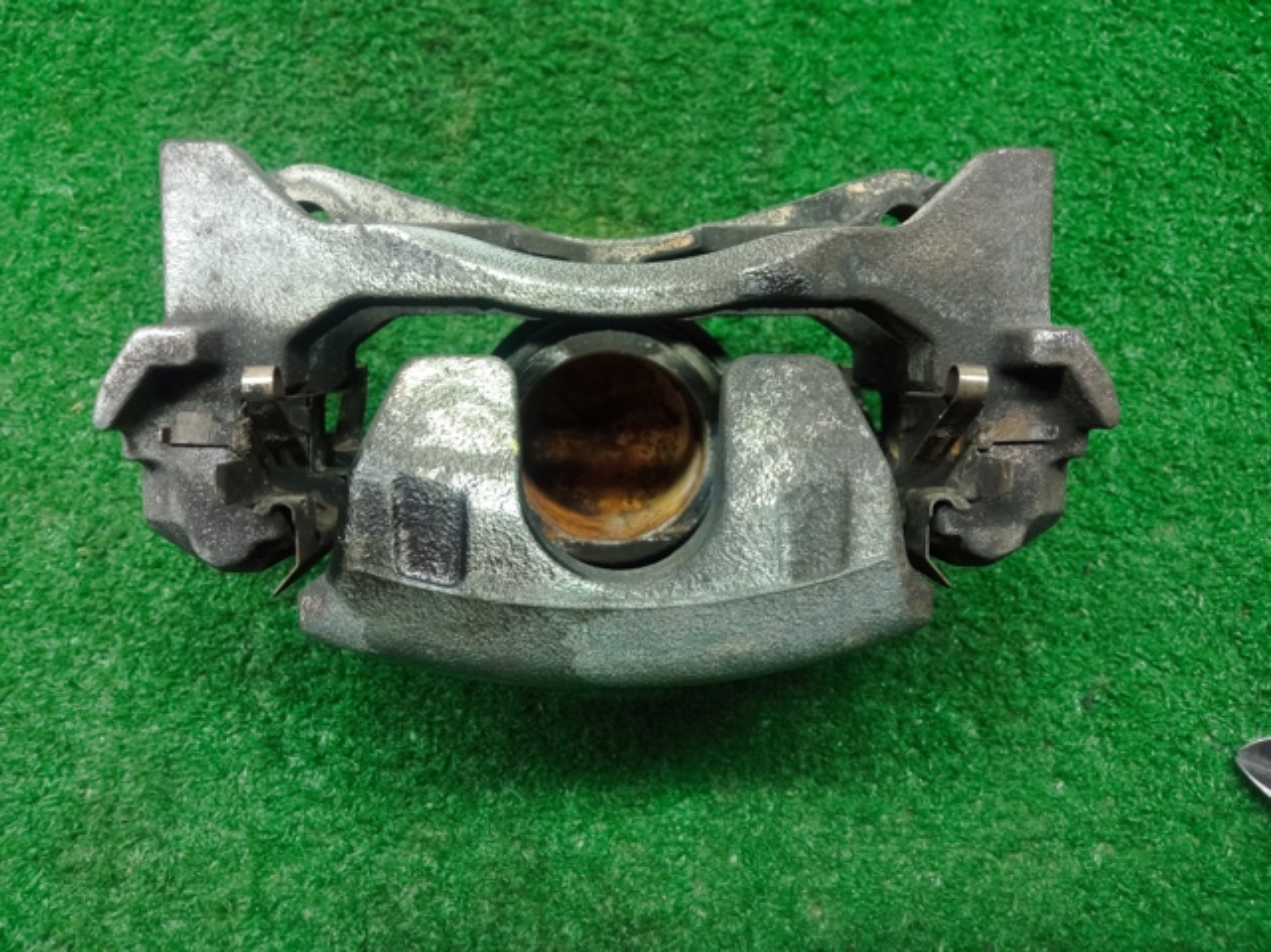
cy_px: 476
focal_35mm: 27
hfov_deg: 65.4
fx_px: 991
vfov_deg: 51.3
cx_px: 636
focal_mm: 3.79
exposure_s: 1/33.3
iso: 381
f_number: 2.2
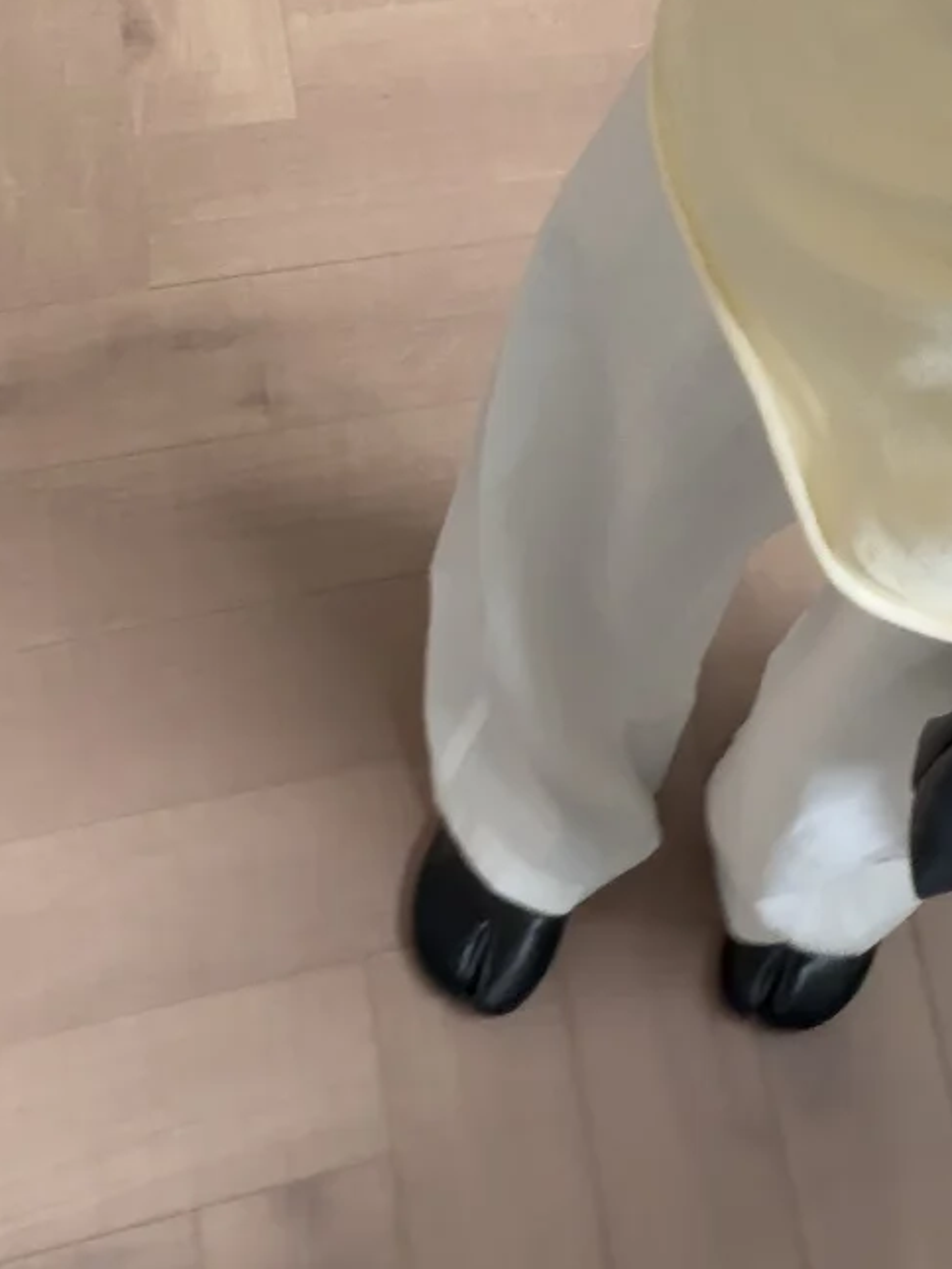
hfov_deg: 21.1
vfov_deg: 26.7
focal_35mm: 67
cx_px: 966
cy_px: -116
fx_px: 2456
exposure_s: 1/36
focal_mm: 2.71
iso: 400
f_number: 1.9
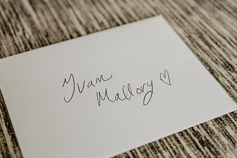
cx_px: 111
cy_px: 93
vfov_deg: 25.0
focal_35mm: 54
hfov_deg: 36.9
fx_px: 355
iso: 800
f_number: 3.2
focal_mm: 34.5
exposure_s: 1/200
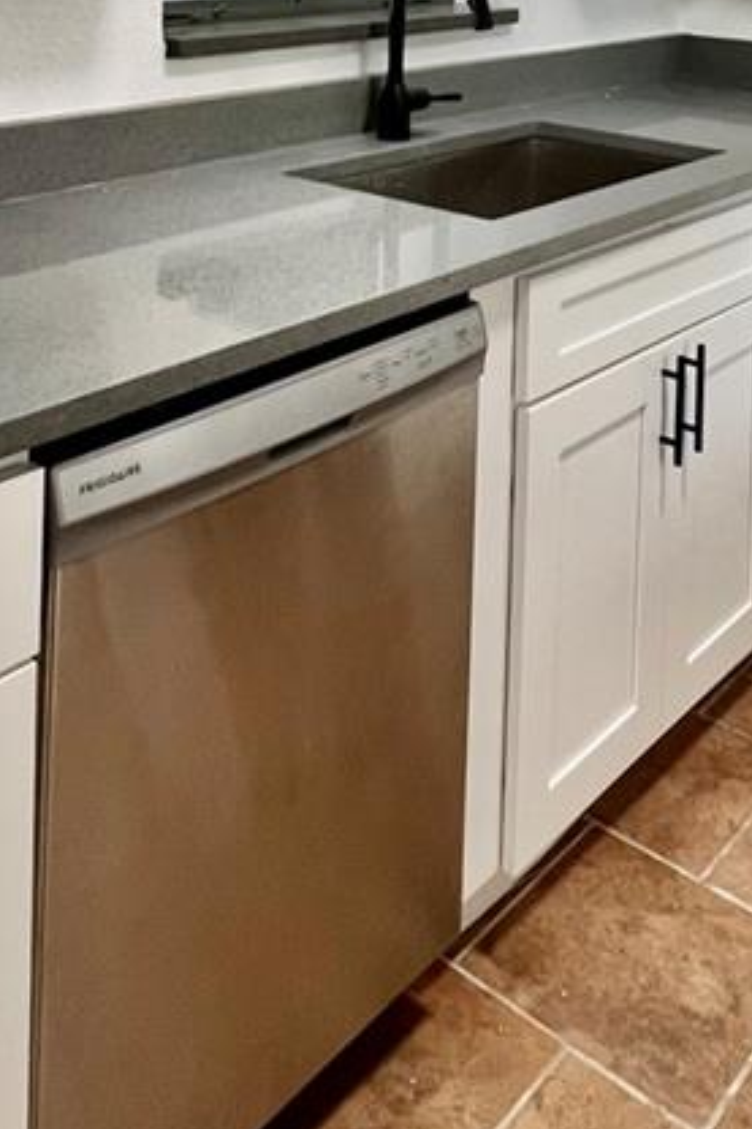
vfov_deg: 40.7
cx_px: 372
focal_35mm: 39
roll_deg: -1.7
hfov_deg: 34.2
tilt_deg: -0.6
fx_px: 1223
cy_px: -90
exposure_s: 1/60
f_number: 1.8
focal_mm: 1.57
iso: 160
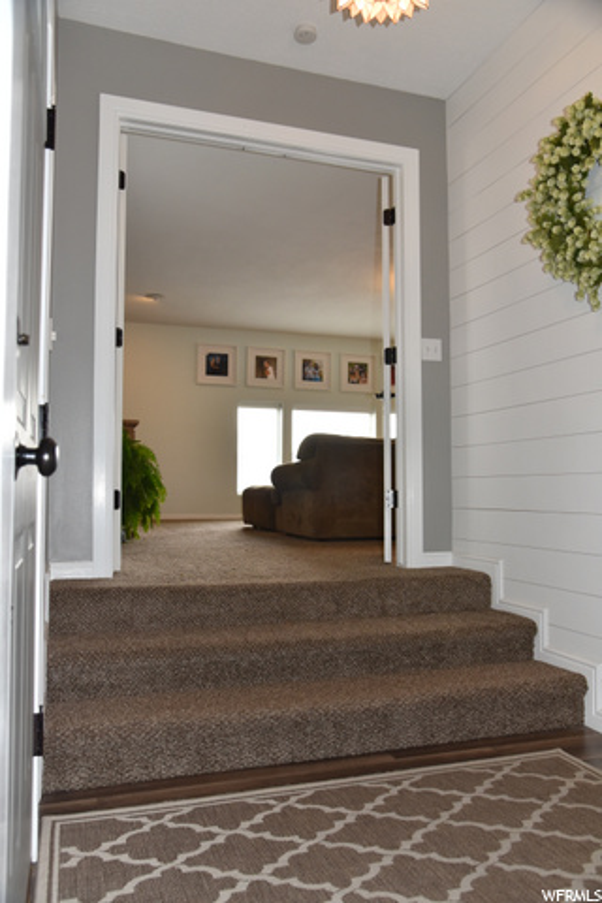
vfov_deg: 61.9
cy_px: 452
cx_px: 301
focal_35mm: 30
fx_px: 752
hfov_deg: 43.6
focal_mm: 30
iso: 800
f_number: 5
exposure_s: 1/100
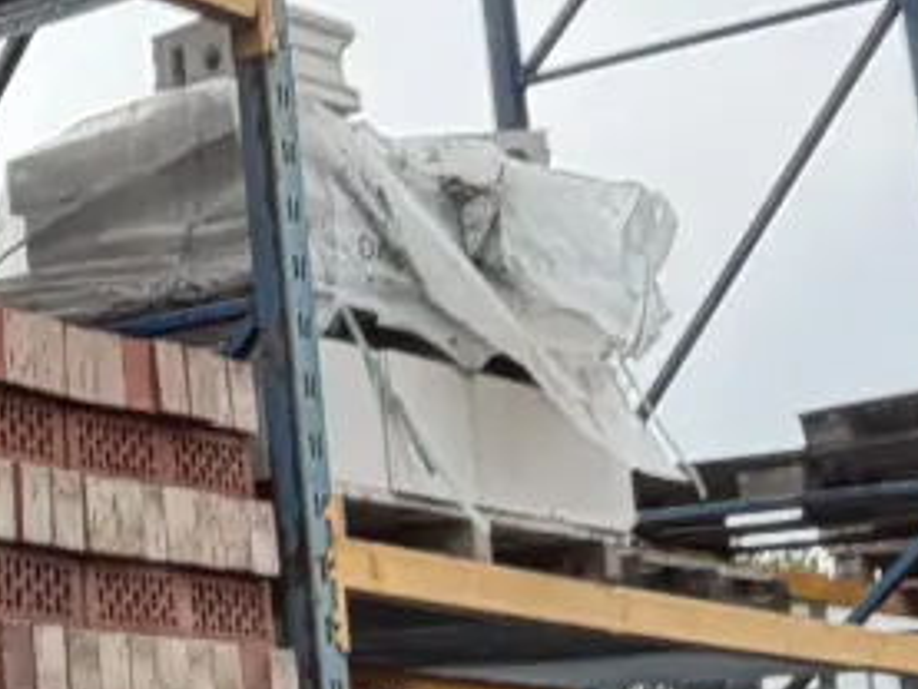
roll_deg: -0.1
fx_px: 2574
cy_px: 282
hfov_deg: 16.5
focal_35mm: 97
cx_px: -789
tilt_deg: +19.9
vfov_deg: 15.2
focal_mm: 2.22
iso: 40
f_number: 2.2
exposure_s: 1/211
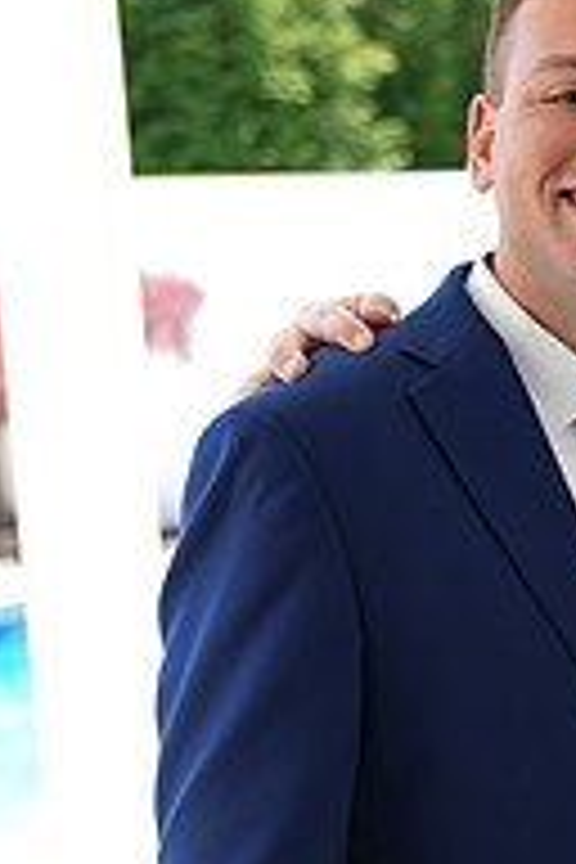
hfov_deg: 11.7
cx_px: 862
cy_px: 738
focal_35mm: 112
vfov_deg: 18.0
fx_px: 2688
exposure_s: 1/100
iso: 50
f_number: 2.8
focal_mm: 37
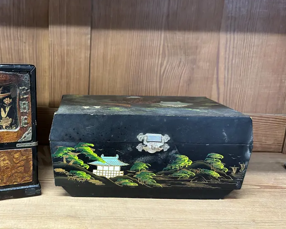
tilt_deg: -14.0
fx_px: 296
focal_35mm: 35
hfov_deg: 50.2
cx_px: 86
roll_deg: -1.1
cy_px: 125
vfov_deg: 42.2
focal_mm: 6.86
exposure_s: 1/50
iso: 400
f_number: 1.78
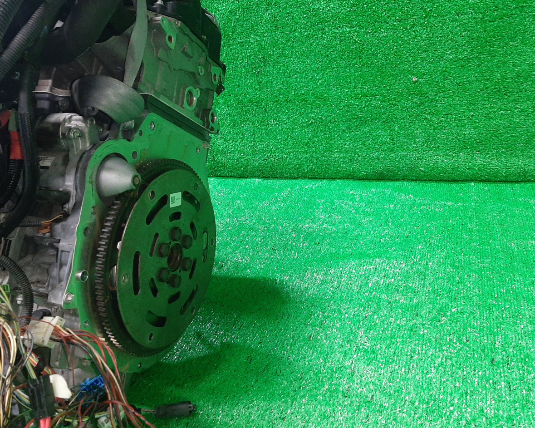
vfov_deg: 47.1
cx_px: 231
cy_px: 199
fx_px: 491
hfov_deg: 57.0
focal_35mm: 31
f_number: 1.7
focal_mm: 3.93
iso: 243
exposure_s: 1/50
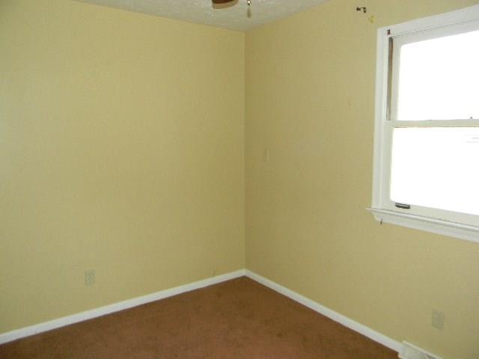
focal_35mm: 28
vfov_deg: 49.7
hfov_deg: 63.4
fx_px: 387
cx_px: 240
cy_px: 180
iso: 200
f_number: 3.5
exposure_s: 1/26
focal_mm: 5
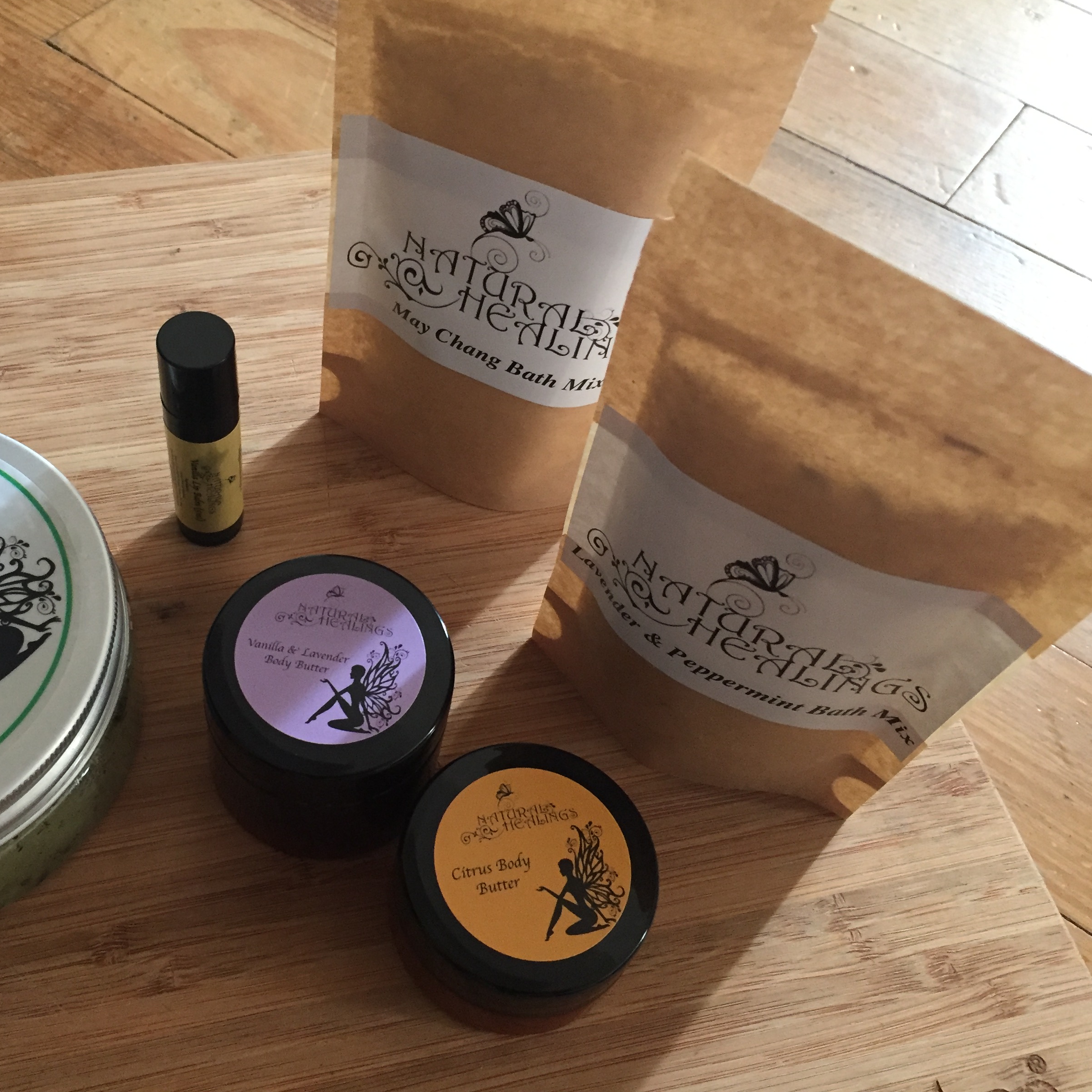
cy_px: 533
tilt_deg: -57.8
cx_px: 349
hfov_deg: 46.4
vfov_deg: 47.2
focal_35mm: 35
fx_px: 1249
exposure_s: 1/33
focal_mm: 4.15
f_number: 2.2
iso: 320
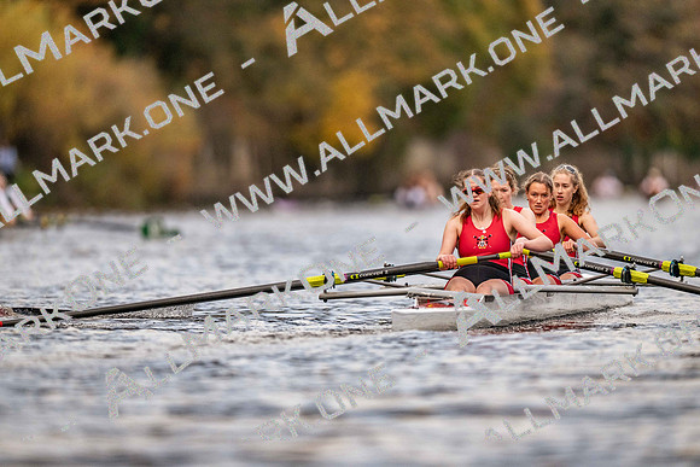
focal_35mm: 600
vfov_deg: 2.3
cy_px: 234
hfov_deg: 3.4
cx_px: 350
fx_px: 11669
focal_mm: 600
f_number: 4
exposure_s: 1/2500
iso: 2800
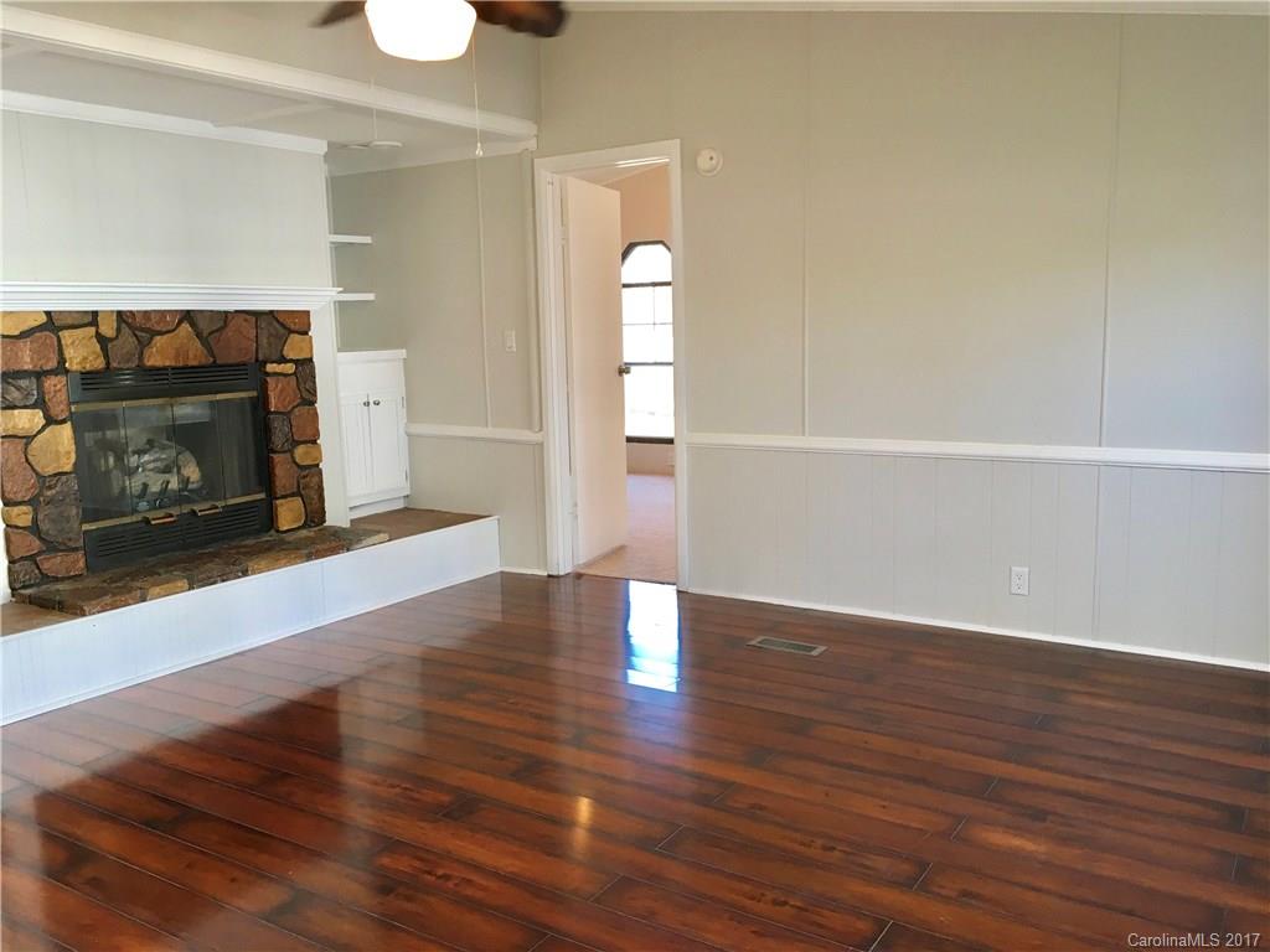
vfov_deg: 48.2
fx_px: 1064
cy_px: 476
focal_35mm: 29
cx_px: 635
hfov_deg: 61.7
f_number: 2.2
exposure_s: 1/30
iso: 50
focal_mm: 4.15
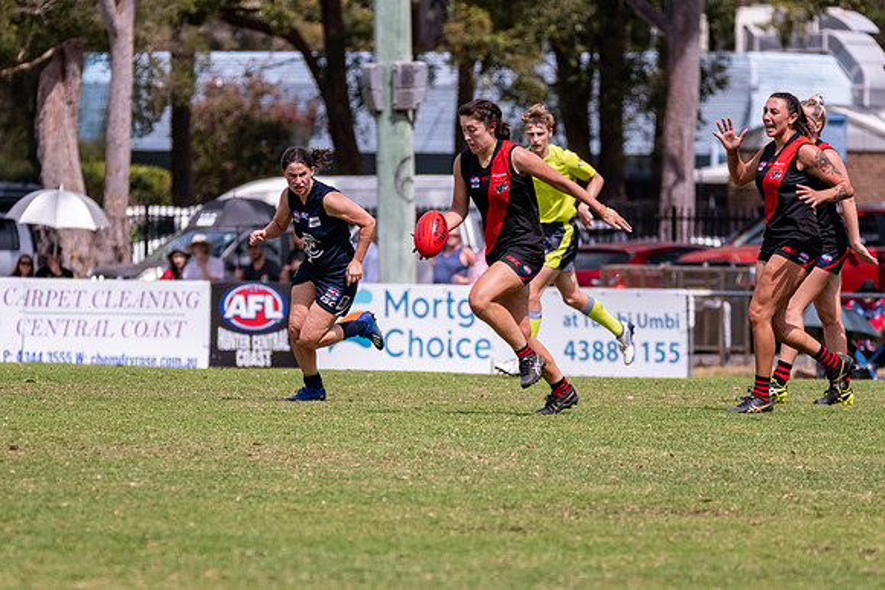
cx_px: 394
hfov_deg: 5.4
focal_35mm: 382
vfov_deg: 3.6
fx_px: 9405
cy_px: 374
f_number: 6.3
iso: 800
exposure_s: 1/3200
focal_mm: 300
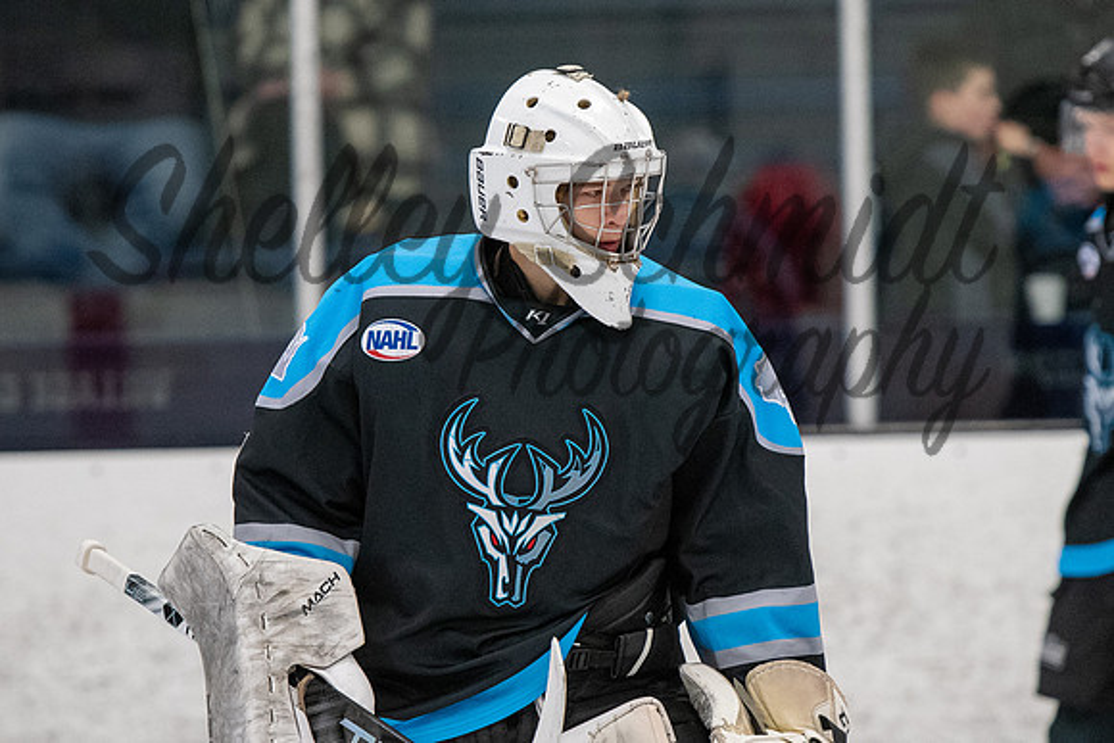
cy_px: 404
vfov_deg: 3.5
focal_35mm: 391
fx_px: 12105
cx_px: 560
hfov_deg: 5.3
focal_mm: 185
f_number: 3.2
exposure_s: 1/800
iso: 2000
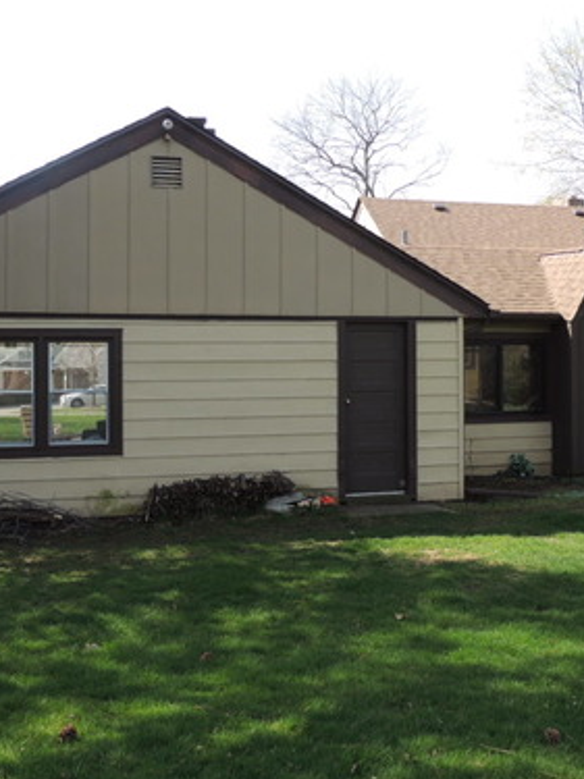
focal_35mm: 41
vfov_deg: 45.7
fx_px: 923
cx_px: 360
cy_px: 353
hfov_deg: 35.0
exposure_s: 1/400
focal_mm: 4.3
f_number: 3
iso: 100
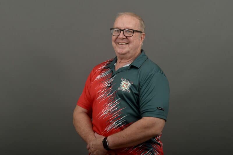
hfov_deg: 24.6
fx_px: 534
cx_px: 116
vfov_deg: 16.5
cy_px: 78
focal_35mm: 82
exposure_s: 1/125
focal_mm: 55
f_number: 8
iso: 200
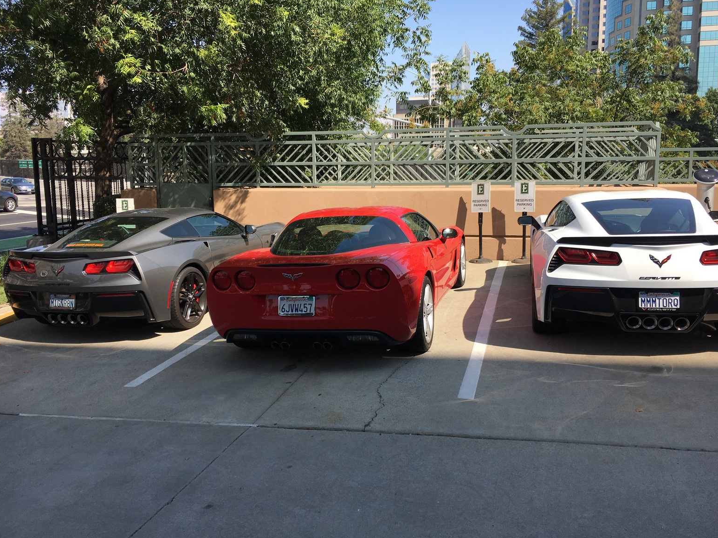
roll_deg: +1.0
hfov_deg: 60.0
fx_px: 622
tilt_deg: -7.5
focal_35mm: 30
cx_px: 365
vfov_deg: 46.8
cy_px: 260
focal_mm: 4.15
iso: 25
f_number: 2.2
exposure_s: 1/999
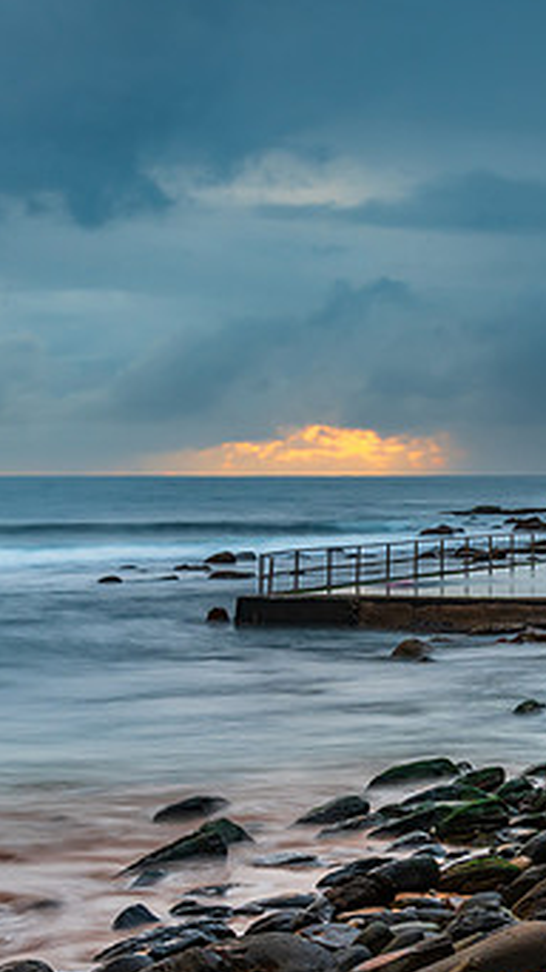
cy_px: 539
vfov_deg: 22.9
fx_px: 2397
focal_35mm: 93
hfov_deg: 13.0
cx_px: 410
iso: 250
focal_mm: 52
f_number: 8
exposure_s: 3
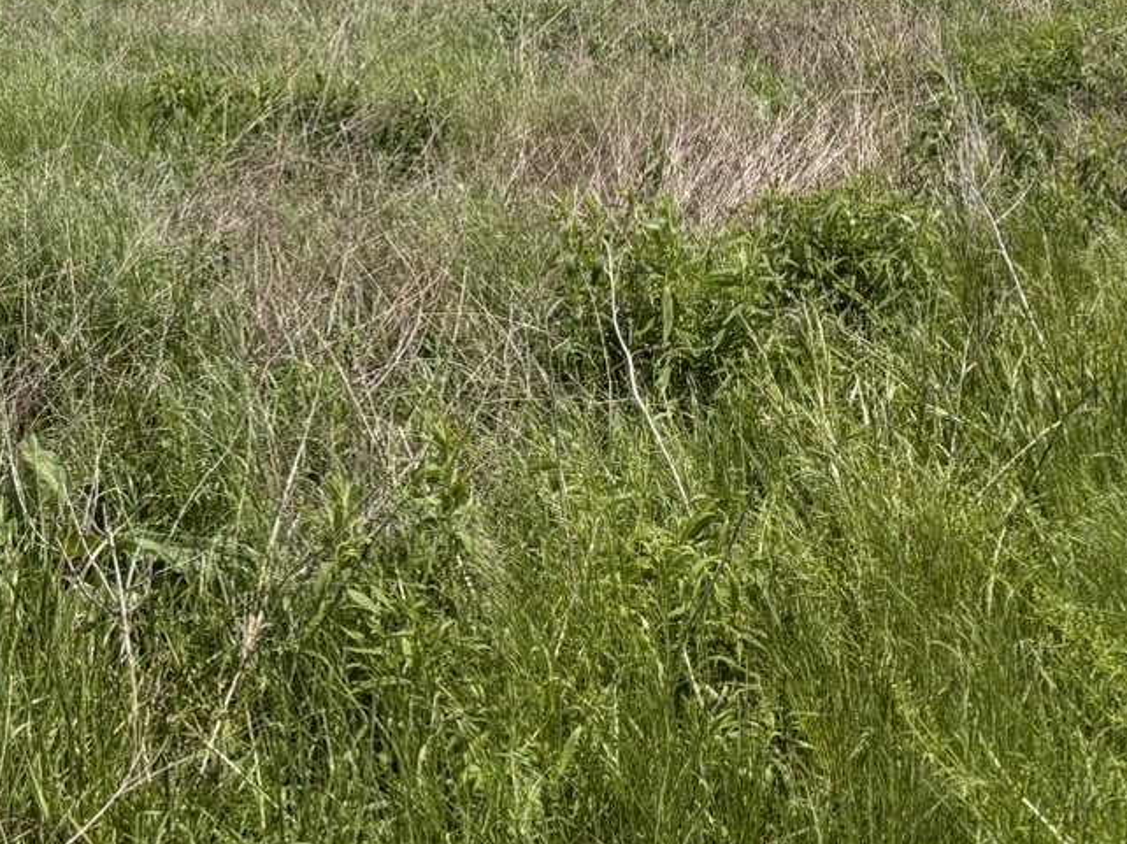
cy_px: -232
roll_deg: +0.6
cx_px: 746
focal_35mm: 83
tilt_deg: +2.2
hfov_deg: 23.5
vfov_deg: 16.8
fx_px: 2701
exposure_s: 1/4854
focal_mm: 5.96
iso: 50
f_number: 1.6
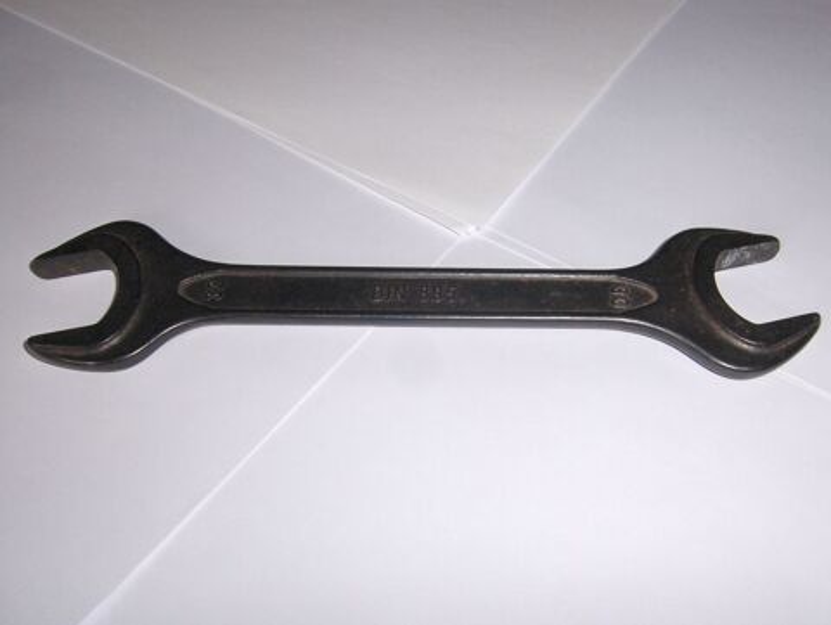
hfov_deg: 52.6
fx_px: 841
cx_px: 416
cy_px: 312
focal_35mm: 35
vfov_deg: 40.8
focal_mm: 7.5
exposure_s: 1/142
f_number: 5.5
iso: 100
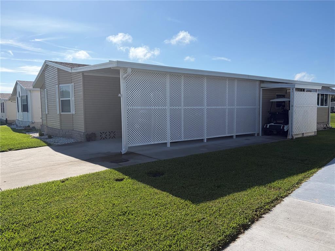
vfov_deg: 53.1
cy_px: 126
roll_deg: +0.7
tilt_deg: -3.3
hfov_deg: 67.3
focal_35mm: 26
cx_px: 168
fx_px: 252
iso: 64
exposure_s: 1/6993
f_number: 1.6
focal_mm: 5.96
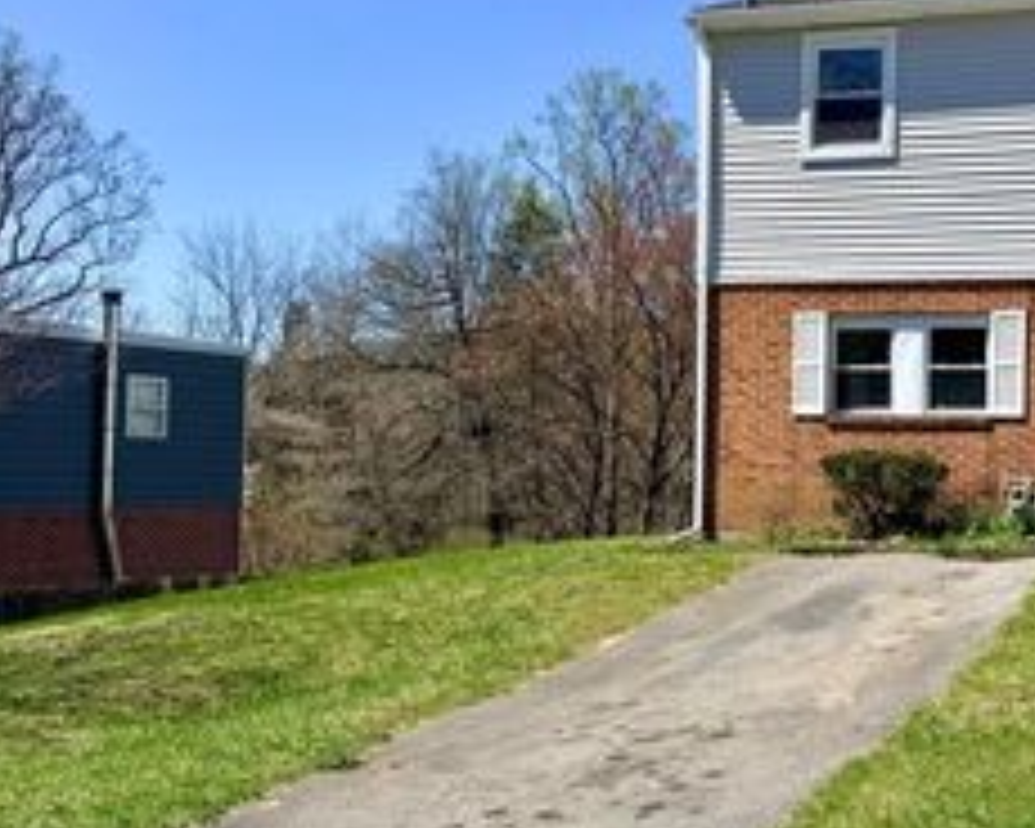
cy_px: 425
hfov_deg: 35.5
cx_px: 824
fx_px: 1562
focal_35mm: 51
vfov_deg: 29.7
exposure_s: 1/5714
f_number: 1.78
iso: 80
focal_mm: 6.76
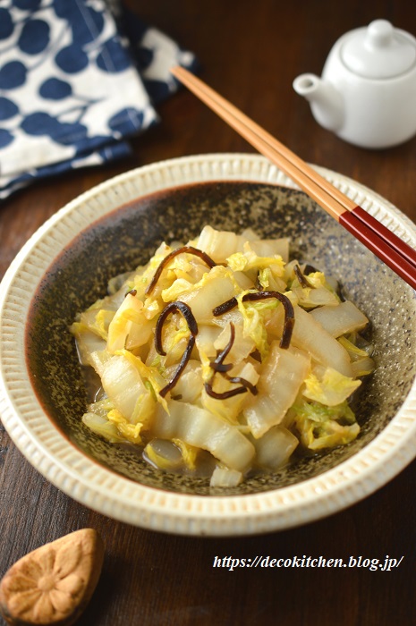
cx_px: 208
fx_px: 1043
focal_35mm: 60
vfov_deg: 33.4
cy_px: 313
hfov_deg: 22.6
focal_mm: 40
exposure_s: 1/50
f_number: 3.5
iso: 100
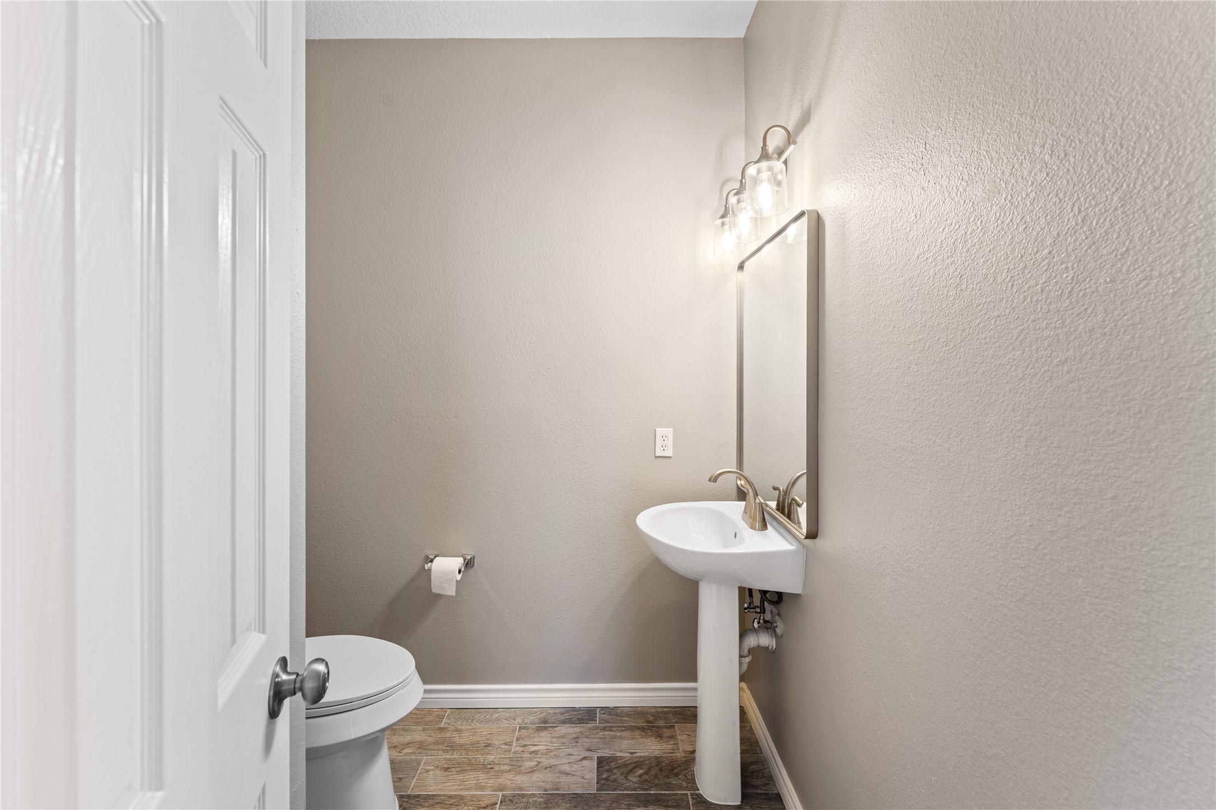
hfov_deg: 104.3
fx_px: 473
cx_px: 608
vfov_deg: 81.2
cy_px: 405
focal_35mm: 14
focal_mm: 14
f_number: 8
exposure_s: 2.5
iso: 125
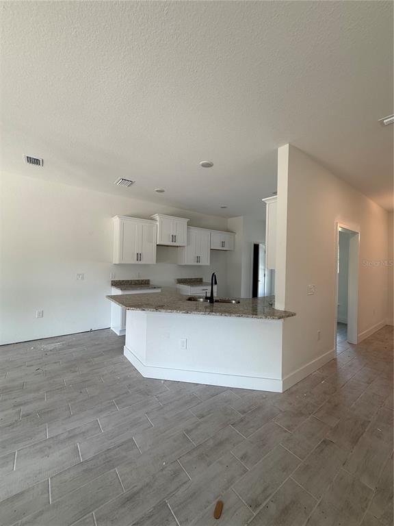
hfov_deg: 85.7
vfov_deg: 102.1
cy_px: 263
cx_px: 197
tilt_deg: +2.0
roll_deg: -1.5
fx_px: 212
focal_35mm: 14
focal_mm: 2.22
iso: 80
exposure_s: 1/120
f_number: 2.2
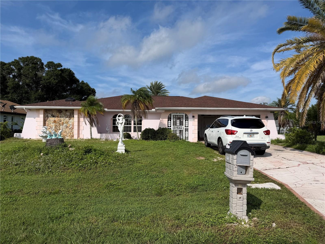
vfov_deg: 56.8
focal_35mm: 24
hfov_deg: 71.6
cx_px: 162
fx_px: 225
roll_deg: -0.2
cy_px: 122
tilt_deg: +0.8
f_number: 1.78
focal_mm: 6.76
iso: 80
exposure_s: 1/7353
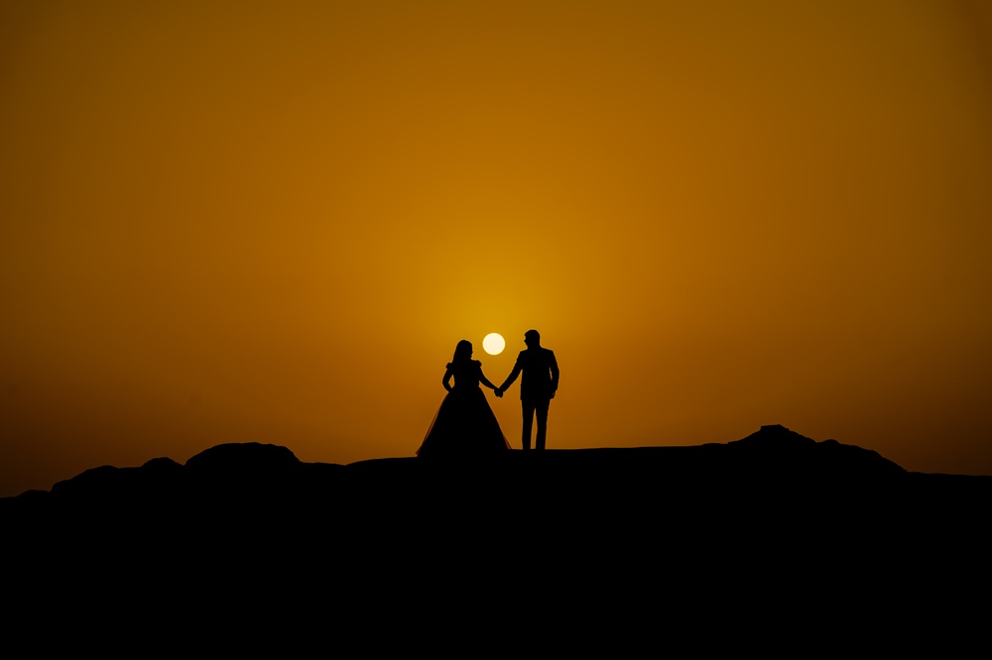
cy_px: 330
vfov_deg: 16.1
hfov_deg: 23.9
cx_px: 496
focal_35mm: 85
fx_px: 2341
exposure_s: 1/6400
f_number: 6.3
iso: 100
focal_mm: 85
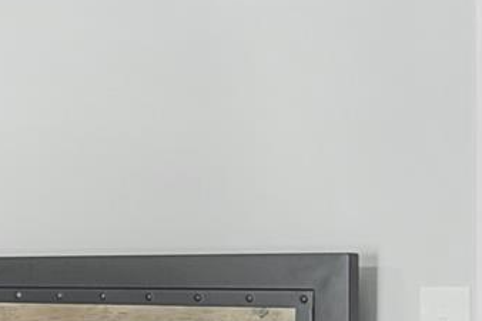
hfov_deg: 15.3
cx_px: -463
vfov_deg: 11.9
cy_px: 500
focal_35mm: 109
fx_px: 1459
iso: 100
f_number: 8
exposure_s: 1
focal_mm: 12
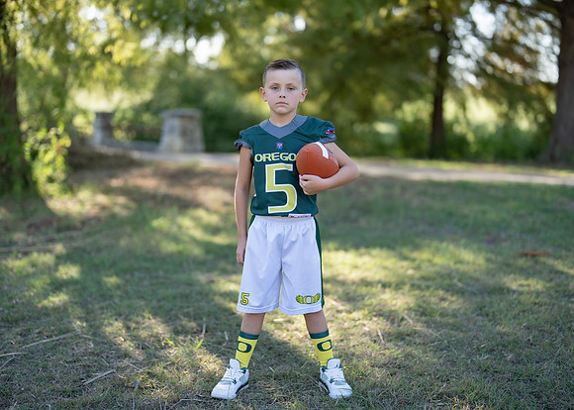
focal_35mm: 52
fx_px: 854
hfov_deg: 37.2
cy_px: 205
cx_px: 287
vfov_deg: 27.0
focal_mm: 50
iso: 100
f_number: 1.2
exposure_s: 1/1250
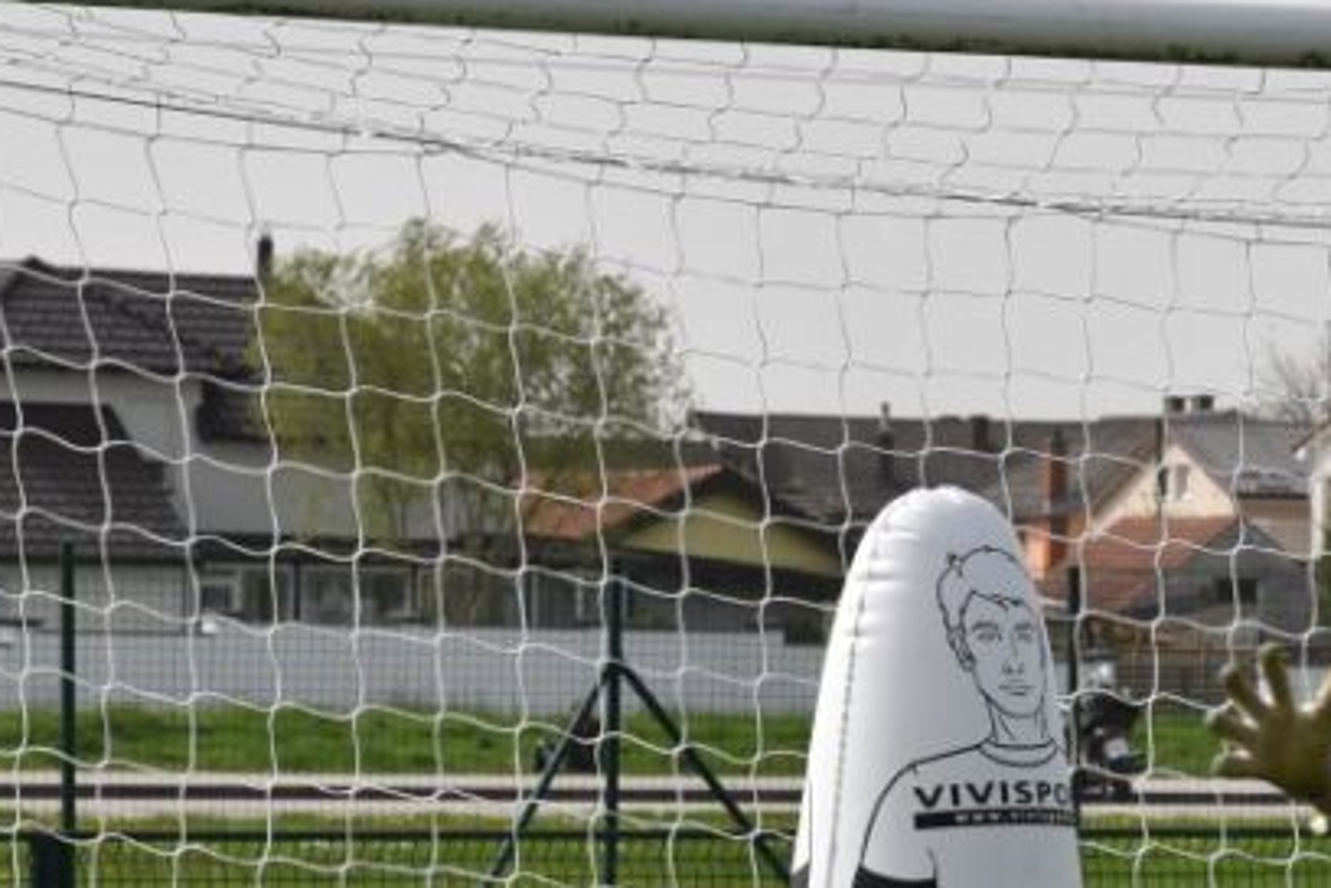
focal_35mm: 250
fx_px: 9242
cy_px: 818
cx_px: 1442
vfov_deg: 5.5
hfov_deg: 8.2
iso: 200
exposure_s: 1/400
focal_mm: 85
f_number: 10
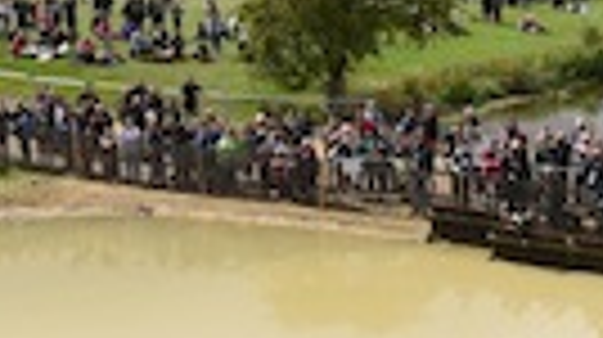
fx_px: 1278
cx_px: 634
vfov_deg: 15.0
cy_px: 180
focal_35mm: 80
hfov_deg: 25.0
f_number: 5.6
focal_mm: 16
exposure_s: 1/2000
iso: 400
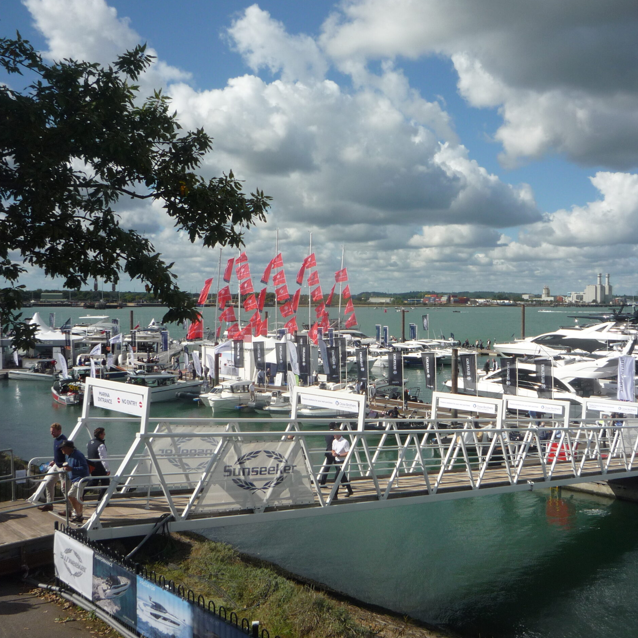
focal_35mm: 36
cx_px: 374
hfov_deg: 45.9
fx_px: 751
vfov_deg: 46.0
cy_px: 318
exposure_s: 1/640
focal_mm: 5.2
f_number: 5.6
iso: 100
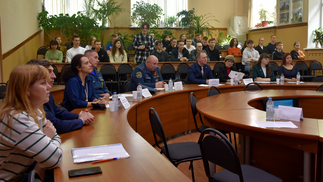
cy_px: 75
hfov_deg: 56.6
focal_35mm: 35
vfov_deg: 33.6
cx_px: 163
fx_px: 300
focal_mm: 22
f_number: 4.5
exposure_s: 1/80
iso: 400
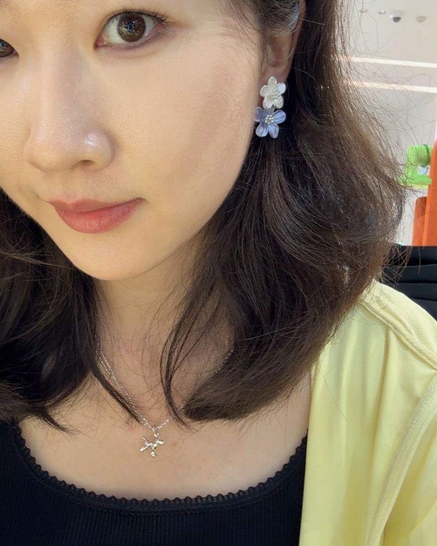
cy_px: 239
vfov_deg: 51.4
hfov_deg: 41.6
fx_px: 566
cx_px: 139
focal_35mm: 35
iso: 80
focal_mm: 2.69
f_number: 1.9
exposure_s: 1/50
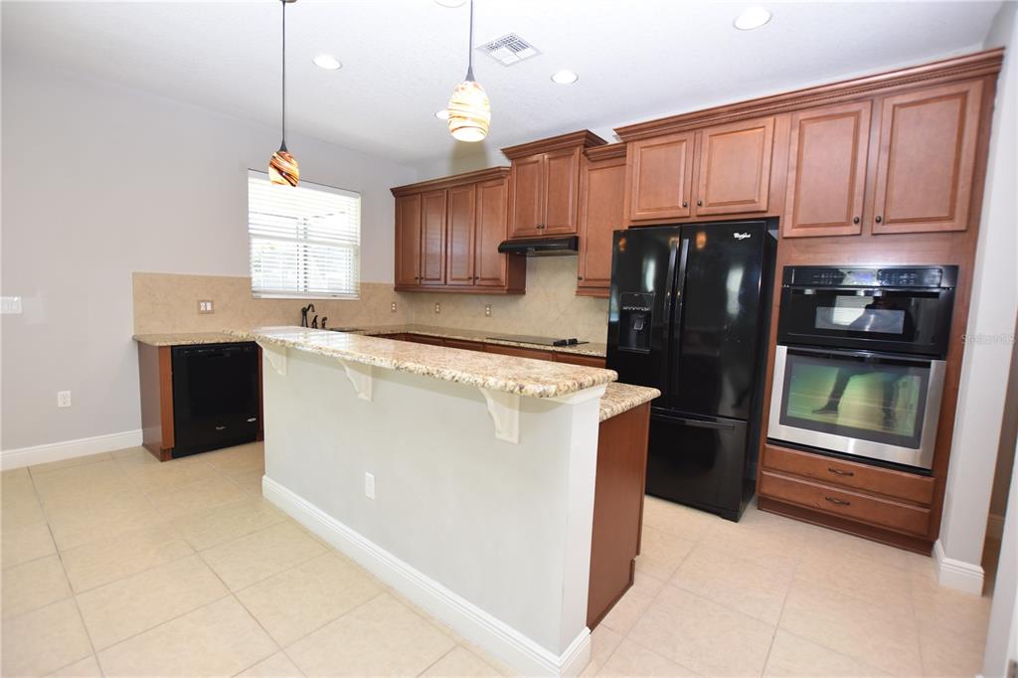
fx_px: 424
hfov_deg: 100.4
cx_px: 509
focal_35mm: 15
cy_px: 339
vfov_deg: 77.3
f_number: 4
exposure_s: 1/60
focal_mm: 10
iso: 280
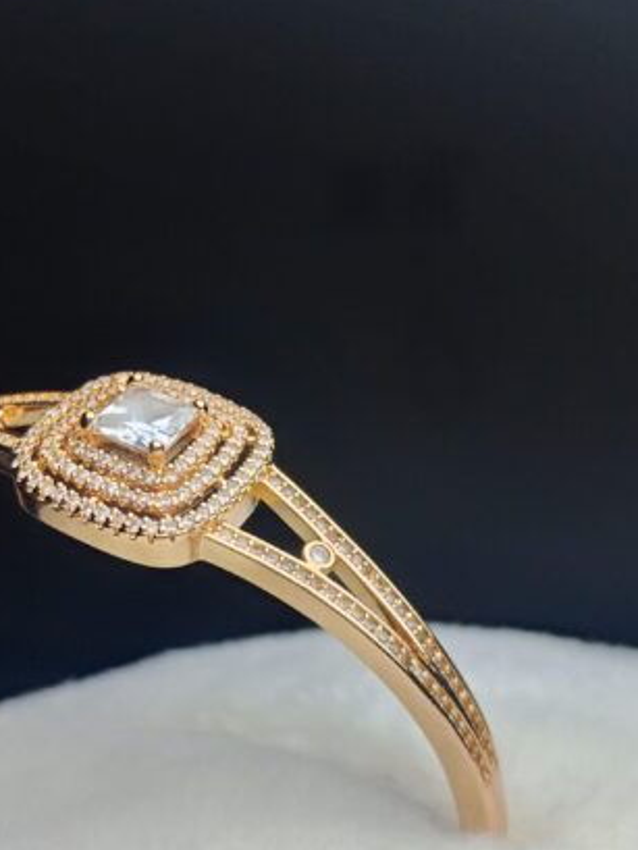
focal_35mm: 49
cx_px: 258
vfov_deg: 38.9
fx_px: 1204
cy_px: 452
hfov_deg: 29.6
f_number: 1.8
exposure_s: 1/129
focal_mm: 3.98
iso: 50
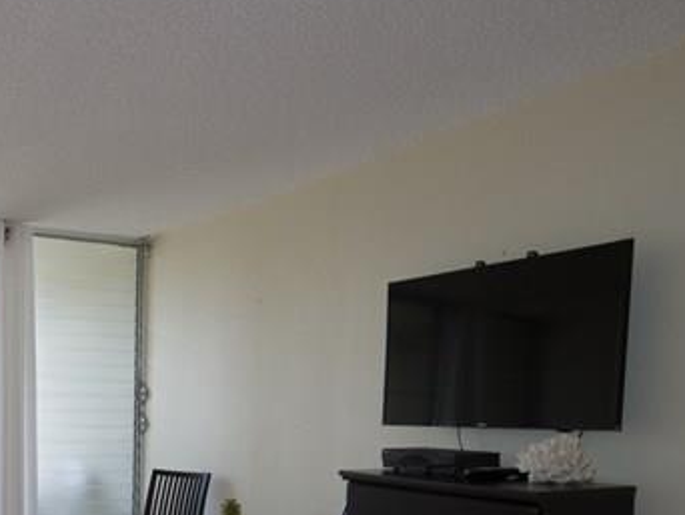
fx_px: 852
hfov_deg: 41.9
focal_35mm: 43
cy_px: 451
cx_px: 134
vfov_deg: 32.2
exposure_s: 1/60
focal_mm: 5
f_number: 4.5
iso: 100
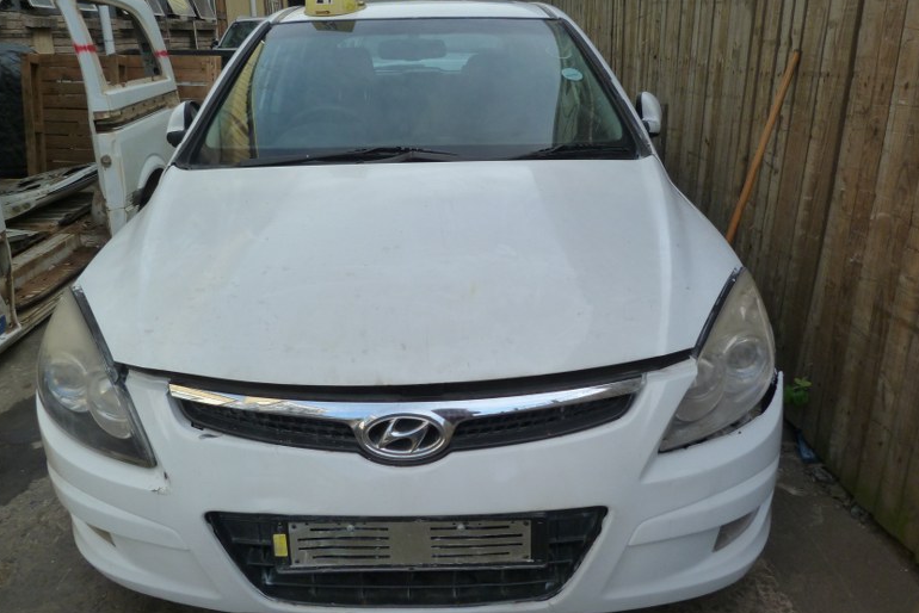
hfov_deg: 67.4
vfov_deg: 48.0
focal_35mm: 27
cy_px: 310
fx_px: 689
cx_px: 450
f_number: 4
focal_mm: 4.5
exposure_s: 1/200
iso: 125
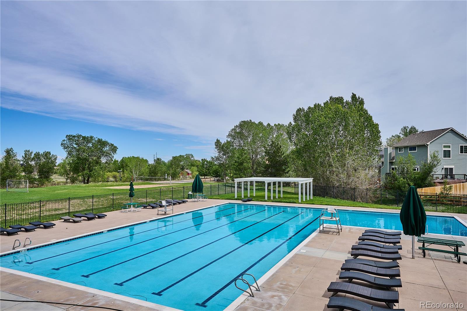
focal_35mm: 23
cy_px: 156
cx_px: 234
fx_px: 298
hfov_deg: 76.1
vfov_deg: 55.1
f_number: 10
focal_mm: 23
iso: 400
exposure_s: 1/1250
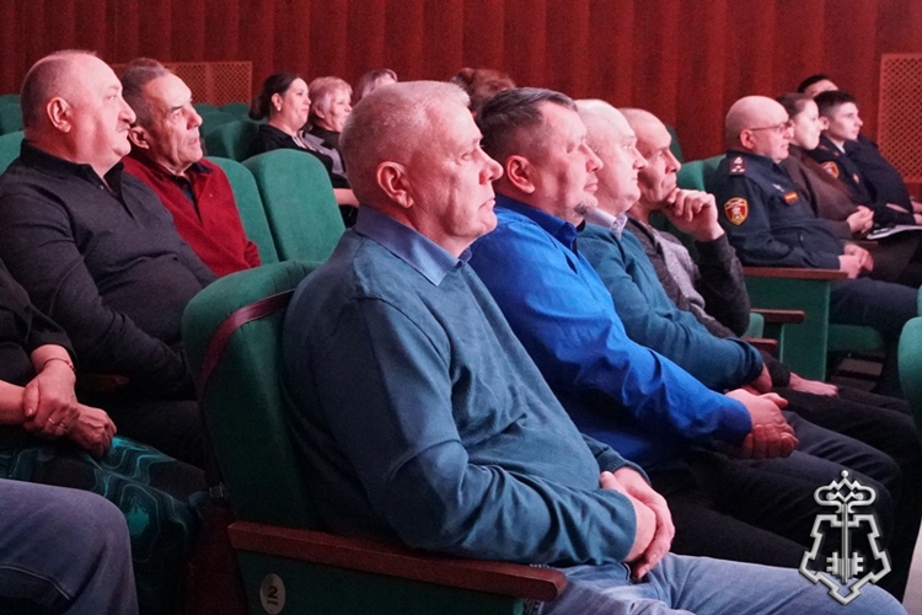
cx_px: 461
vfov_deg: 47.9
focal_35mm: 27
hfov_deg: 67.4
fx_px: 691
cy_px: 308
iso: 6400
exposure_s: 1/25
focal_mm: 18
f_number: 3.5
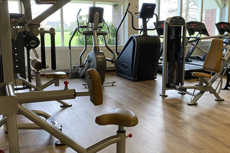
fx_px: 268
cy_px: 79
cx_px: 138
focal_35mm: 42
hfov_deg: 46.1
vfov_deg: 31.9
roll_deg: -0.5
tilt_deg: -9.0
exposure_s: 1/50
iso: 200
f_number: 1.8
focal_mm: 4.25
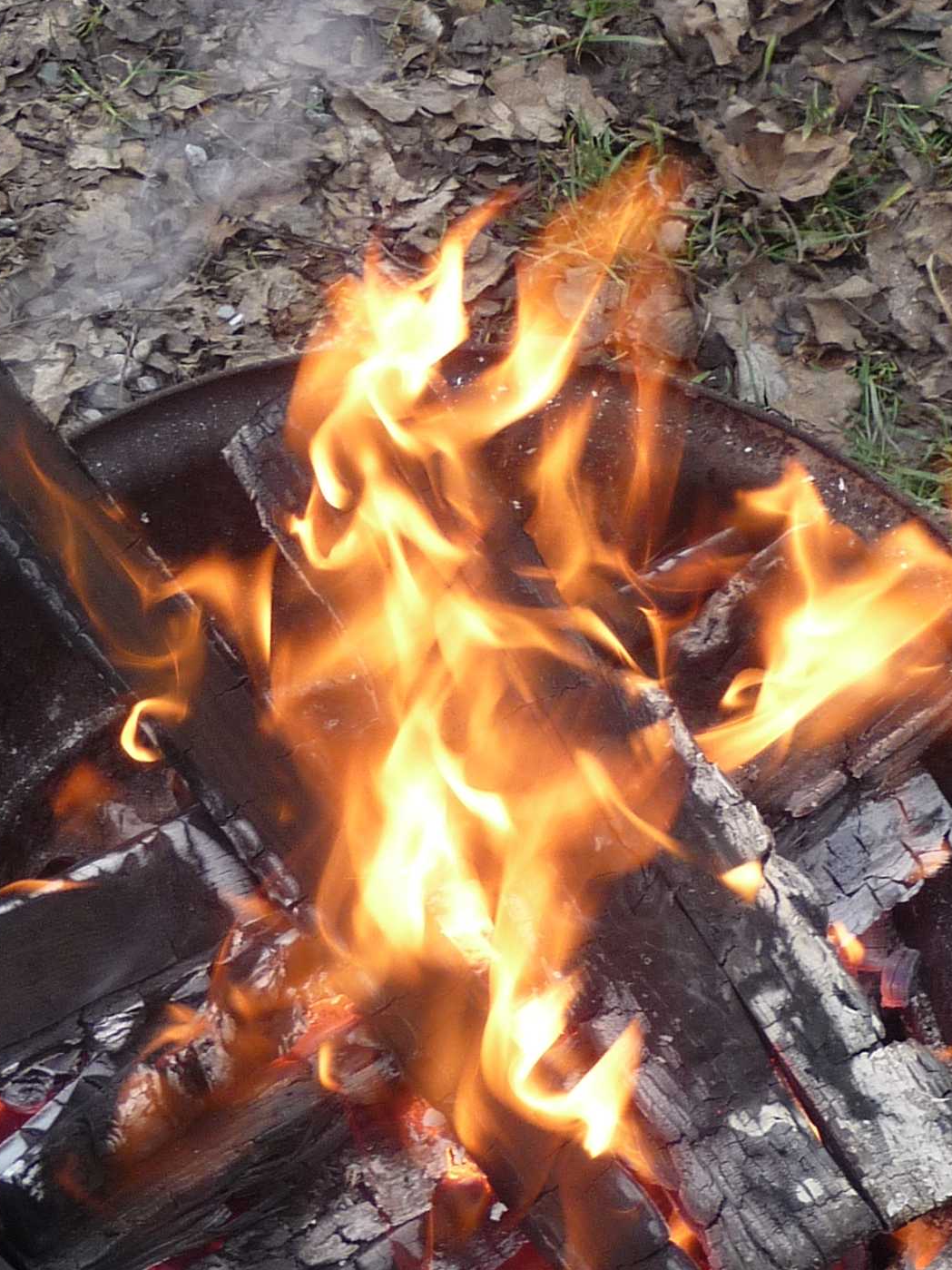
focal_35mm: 101
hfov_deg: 14.6
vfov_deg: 19.4
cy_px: 777
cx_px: 422
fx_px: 3704
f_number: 4
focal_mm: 7.1
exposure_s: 1/80
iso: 100
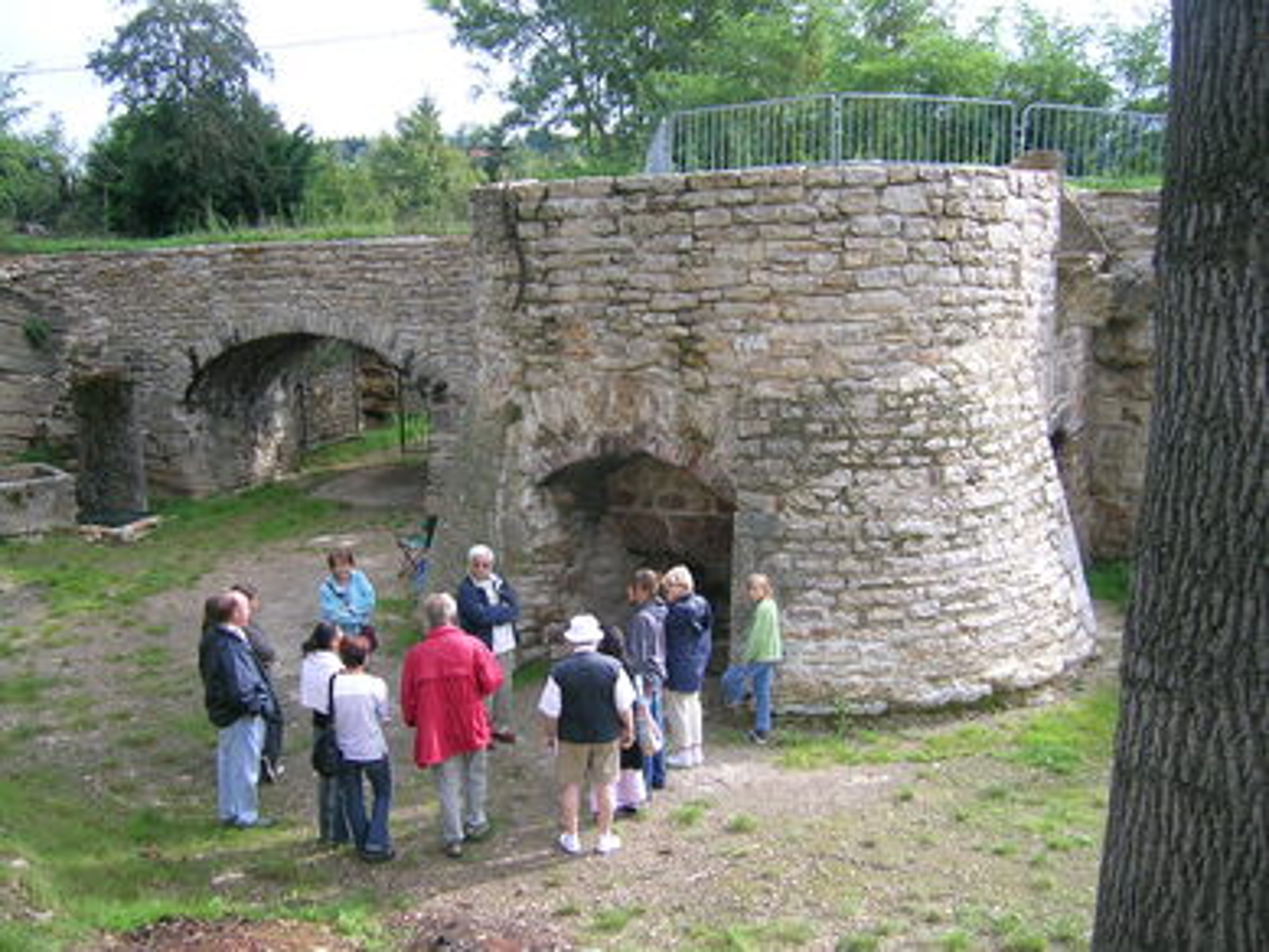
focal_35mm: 35
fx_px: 1283
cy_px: 476
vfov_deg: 40.7
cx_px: 634
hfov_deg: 52.6
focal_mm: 5.4
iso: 50
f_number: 2.8
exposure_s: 1/174
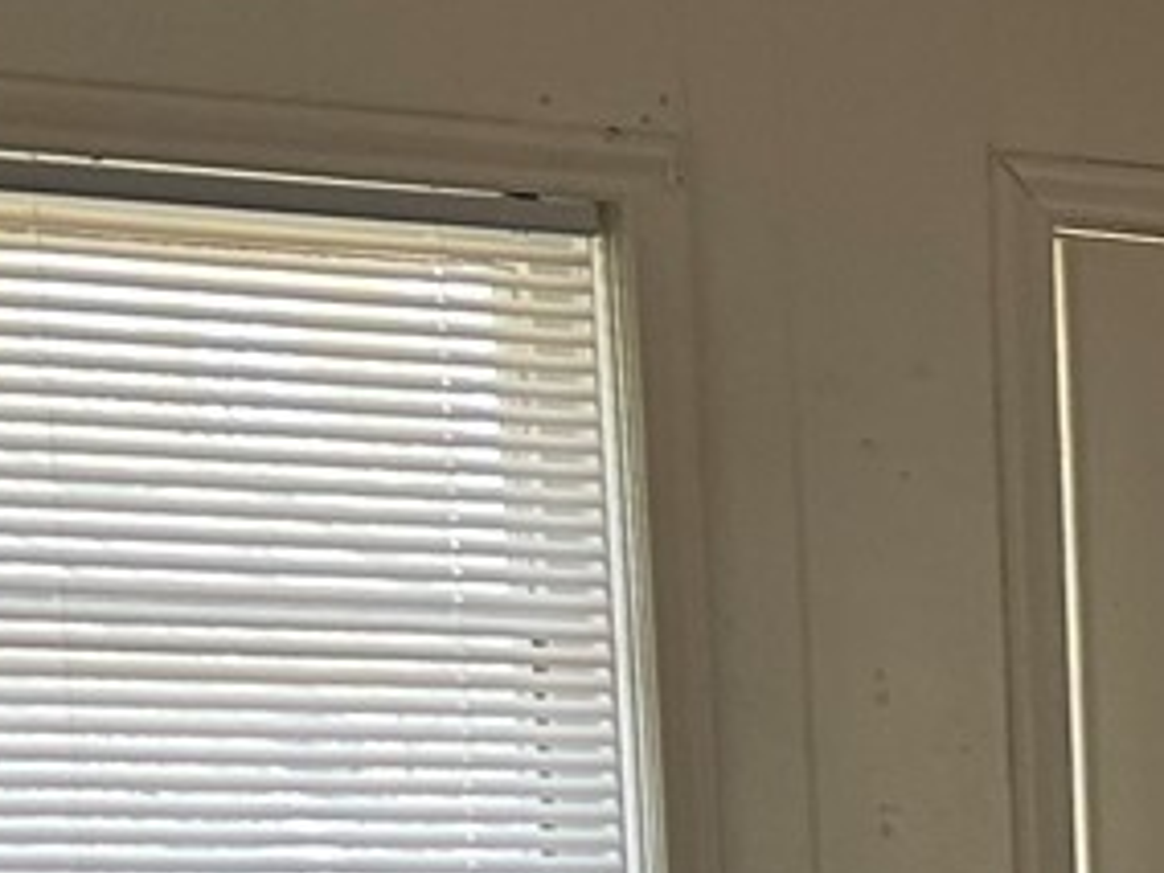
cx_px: 3086
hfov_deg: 9.5
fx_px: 5918
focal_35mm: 176
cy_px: 1717
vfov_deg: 8.1
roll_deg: -0.1
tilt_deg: -9.9
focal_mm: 5.7
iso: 40
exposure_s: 1/121
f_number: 1.5
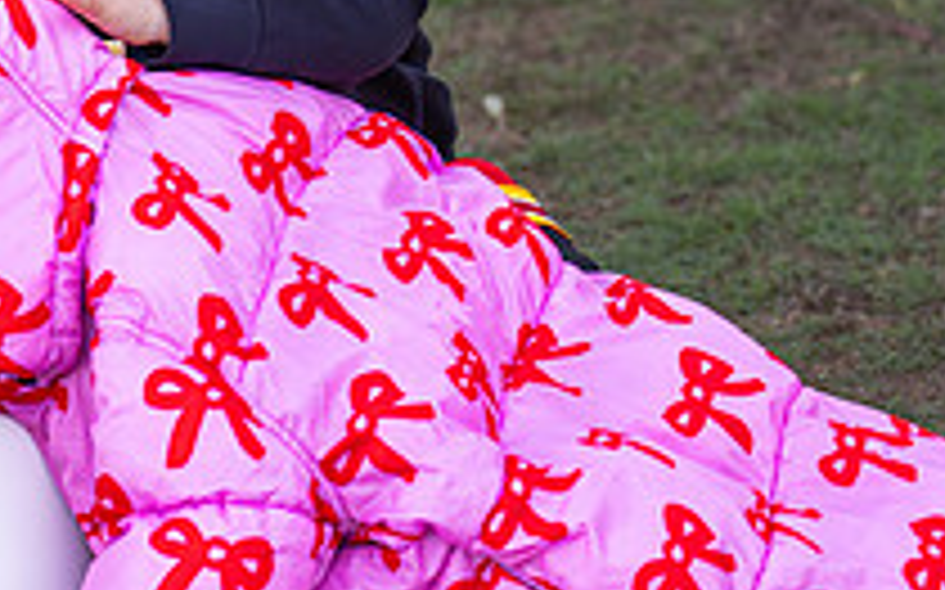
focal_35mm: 231
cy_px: 48
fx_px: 5946
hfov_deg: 9.1
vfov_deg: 5.7
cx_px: 332
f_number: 2.8
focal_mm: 70
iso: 500
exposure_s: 1/1250
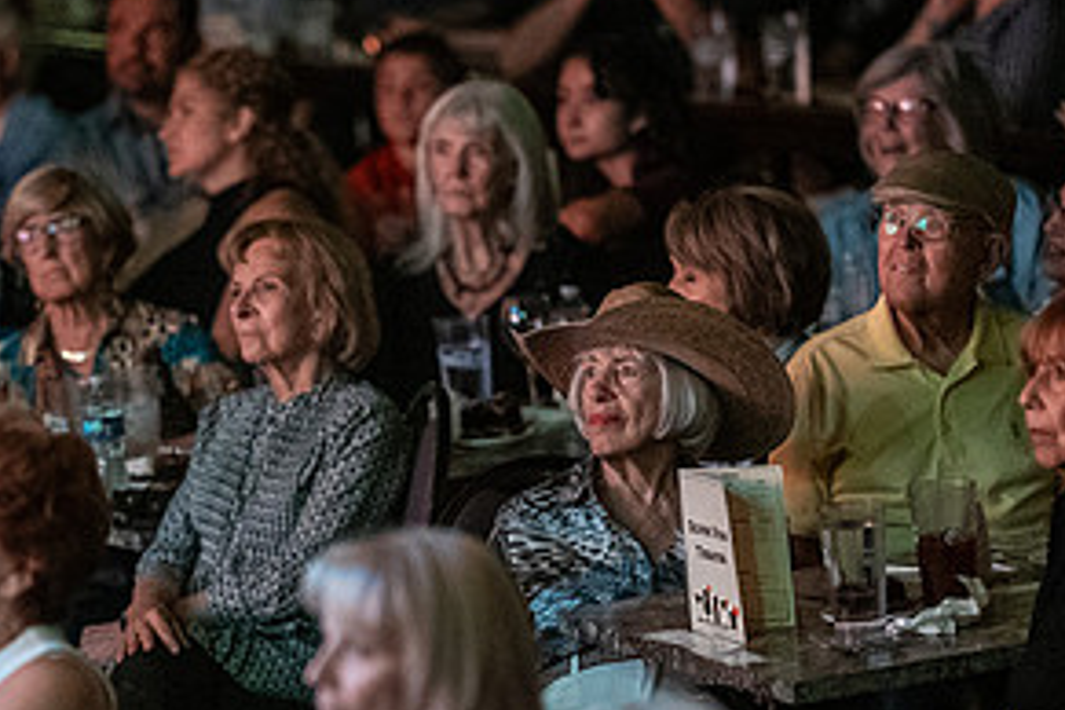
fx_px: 7957
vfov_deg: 5.1
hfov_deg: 7.7
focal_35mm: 269
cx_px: 326
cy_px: 591
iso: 6400
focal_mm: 135
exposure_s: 1/320
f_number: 1.8
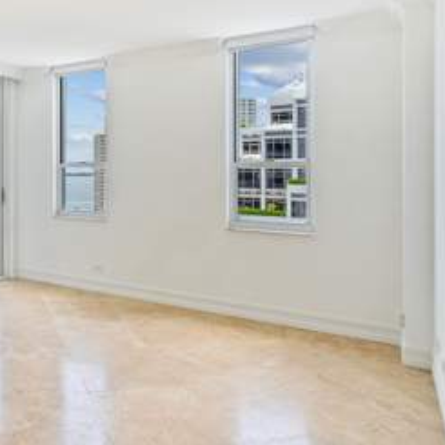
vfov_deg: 53.2
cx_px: 56
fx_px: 436
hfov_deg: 49.0
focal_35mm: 30
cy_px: 157
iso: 640
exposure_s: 1/80
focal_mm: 18
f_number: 8
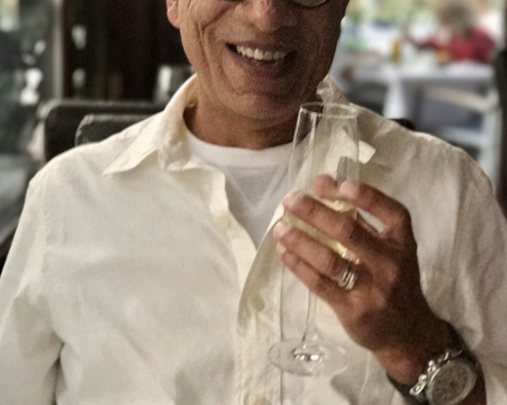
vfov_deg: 20.3
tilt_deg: -7.2
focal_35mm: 75
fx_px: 1125
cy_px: 112
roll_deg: -0.4
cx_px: 253
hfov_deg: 25.4
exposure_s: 1/60
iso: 640
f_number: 2.8
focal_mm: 6.6
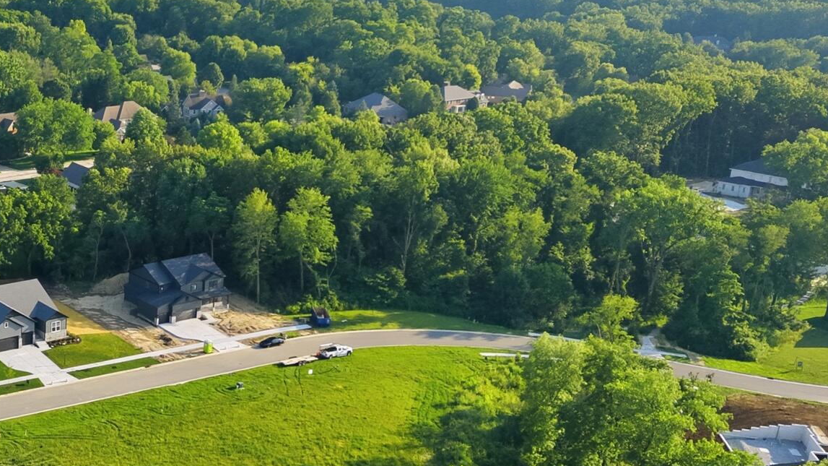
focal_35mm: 57
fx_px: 1251
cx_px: 48
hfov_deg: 34.1
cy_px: 281
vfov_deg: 21.0
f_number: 1.8
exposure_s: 1/4000
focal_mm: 8.7
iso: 400
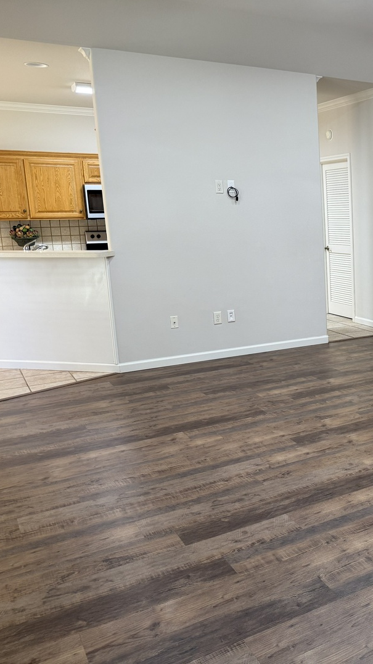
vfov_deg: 56.6
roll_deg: +0.7
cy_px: 332
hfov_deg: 30.6
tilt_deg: -10.4
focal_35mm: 35
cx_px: 398
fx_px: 616
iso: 125
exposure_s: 1/60
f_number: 1.78
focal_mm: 6.76
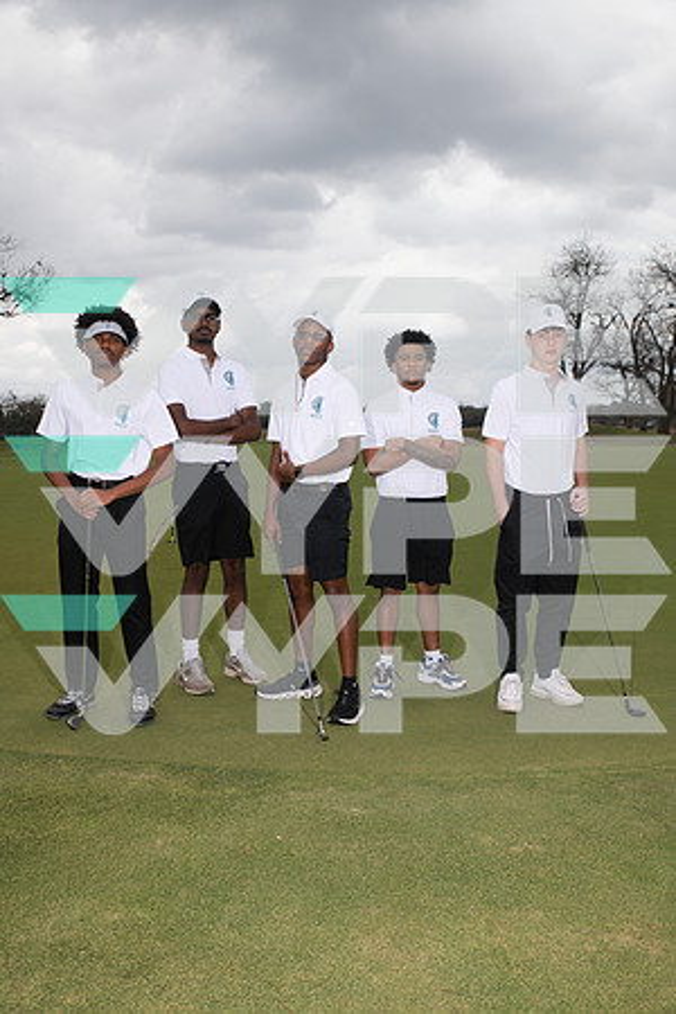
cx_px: 338
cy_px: 507
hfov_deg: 37.9
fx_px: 986
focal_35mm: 35
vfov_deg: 54.4
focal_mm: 35
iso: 100
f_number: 6.3
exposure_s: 1/320
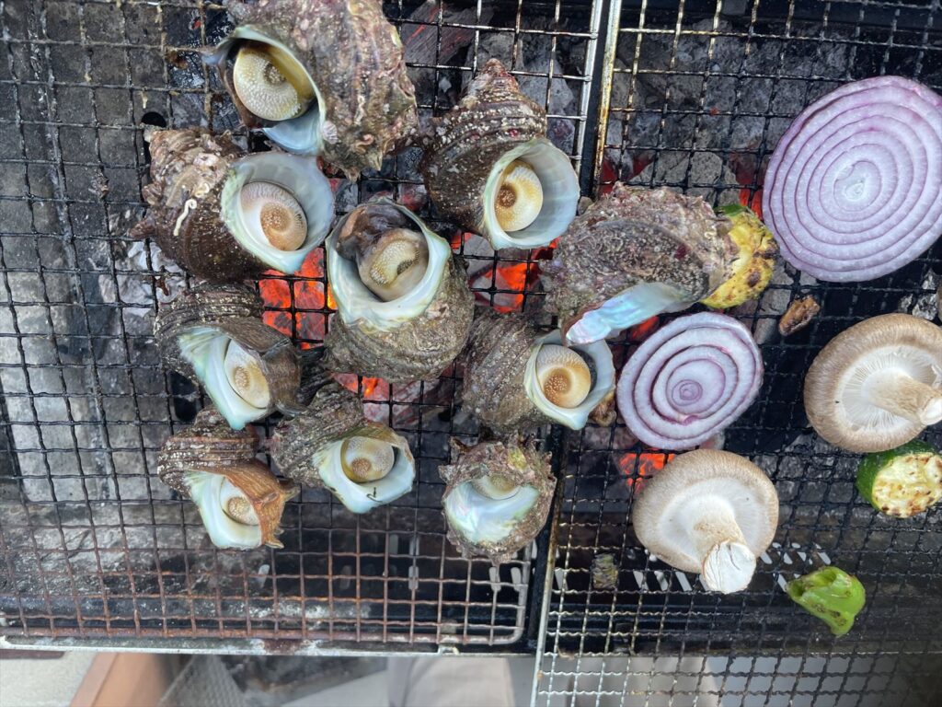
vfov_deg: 53.1
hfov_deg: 67.3
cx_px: 471
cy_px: 354
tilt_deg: -68.0
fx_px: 708
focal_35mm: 26
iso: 50
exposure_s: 1/121
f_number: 1.6
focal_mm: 4.2
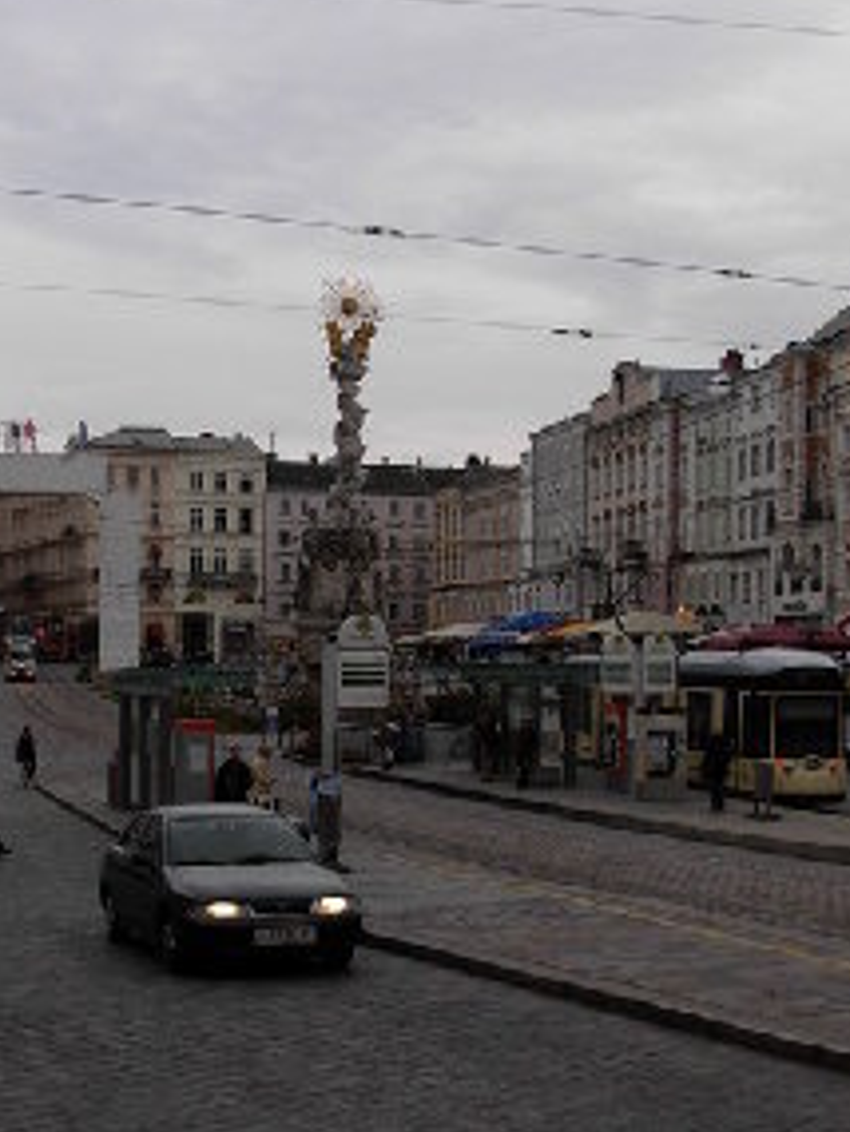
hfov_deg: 22.8
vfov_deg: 30.3
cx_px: 230
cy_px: 576
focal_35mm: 64
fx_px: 2094
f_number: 2.9
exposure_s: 1/228
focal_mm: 6.3
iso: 79
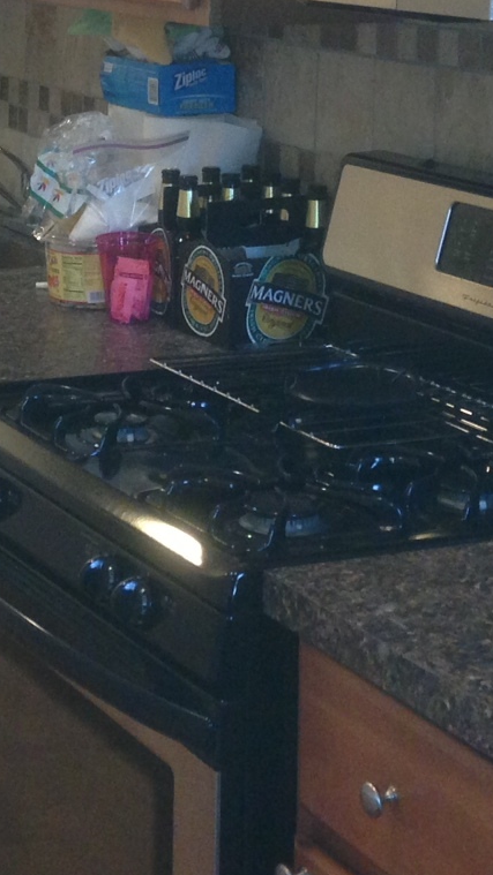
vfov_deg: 21.4
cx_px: 27
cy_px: 35
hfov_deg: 12.4
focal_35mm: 97
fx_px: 2254
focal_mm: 4.13
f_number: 2.4
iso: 160
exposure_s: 1/20
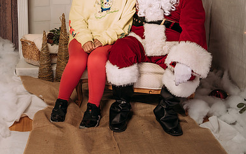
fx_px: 389
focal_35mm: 58
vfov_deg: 22.1
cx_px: 69
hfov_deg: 34.5
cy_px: 31
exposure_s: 1/100
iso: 100
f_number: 5
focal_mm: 35
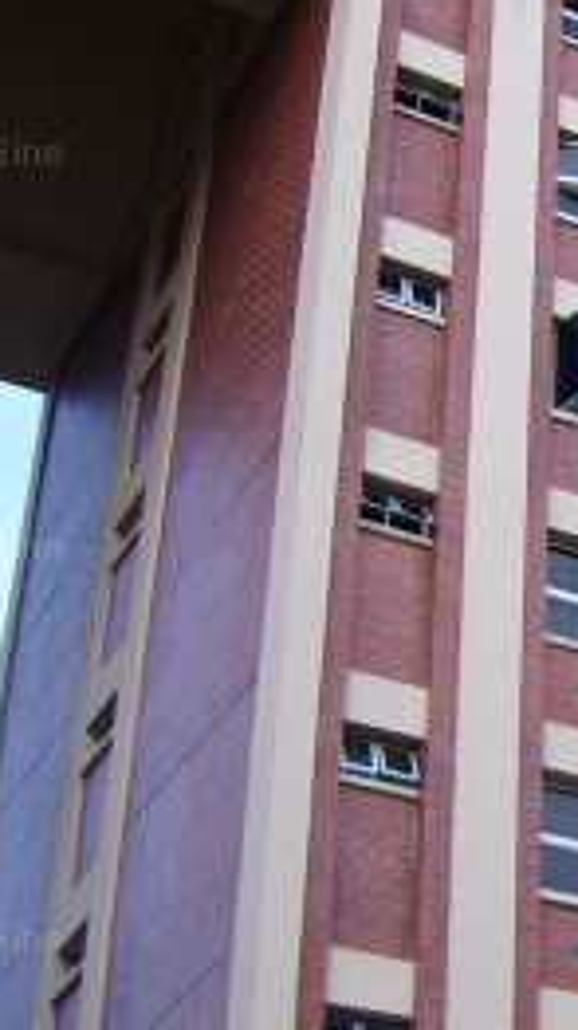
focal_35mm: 80
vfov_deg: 26.5
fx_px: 2184
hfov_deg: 14.0
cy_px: 550
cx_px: 916
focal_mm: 5.95
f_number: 2.8
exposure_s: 1/114
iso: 100
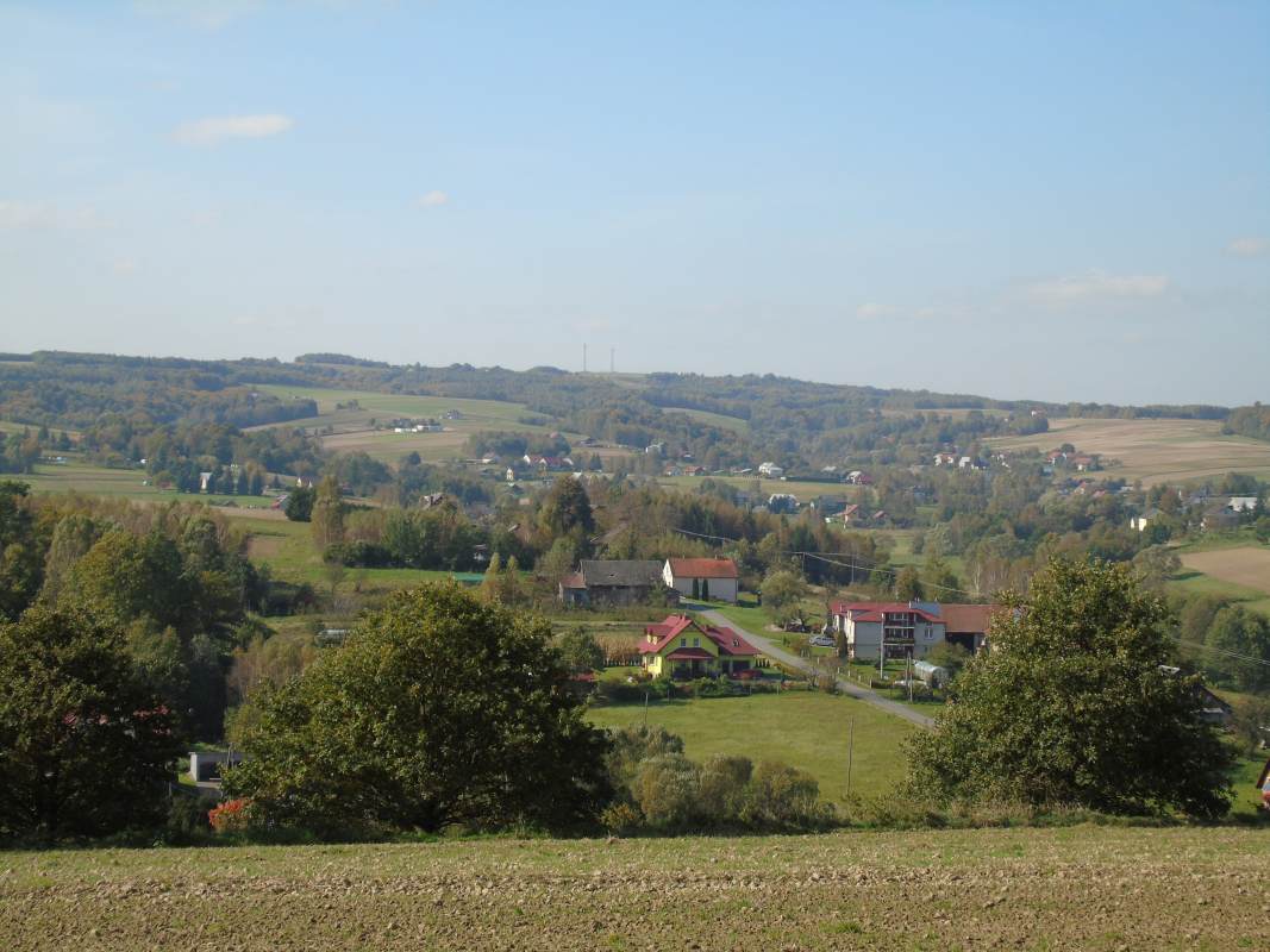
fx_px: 2605
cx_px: 635
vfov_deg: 20.7
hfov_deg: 27.4
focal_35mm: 71
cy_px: 476
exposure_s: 1/500
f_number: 4.7
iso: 80
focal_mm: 13
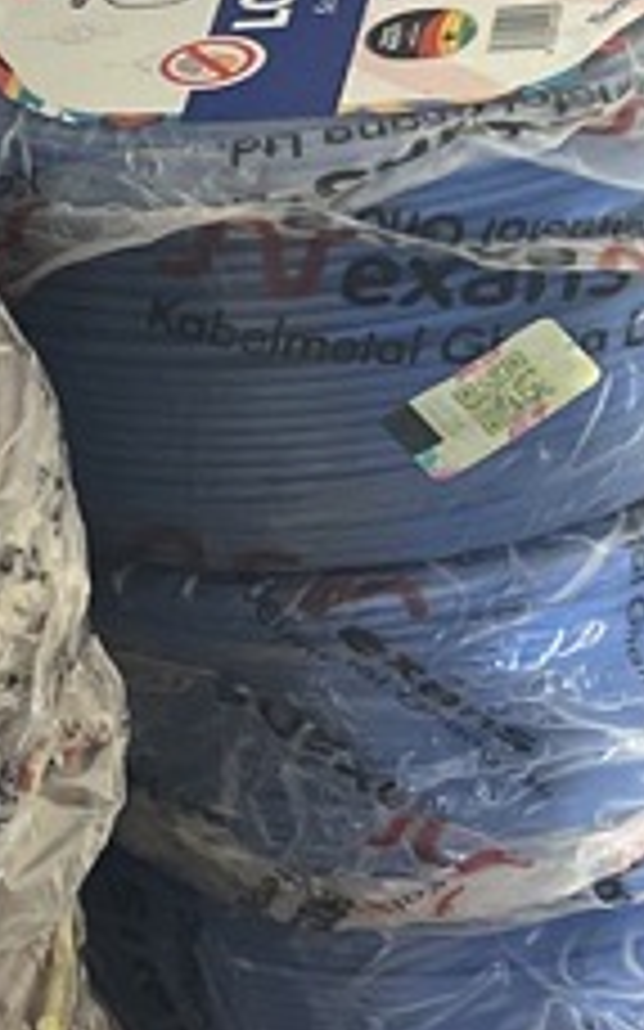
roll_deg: +24.5
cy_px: 603
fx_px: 3456
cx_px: -1423
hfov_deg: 8.5
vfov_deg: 17.0
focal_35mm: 123
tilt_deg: -35.8
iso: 400
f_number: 1.5
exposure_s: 1/51
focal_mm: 5.7
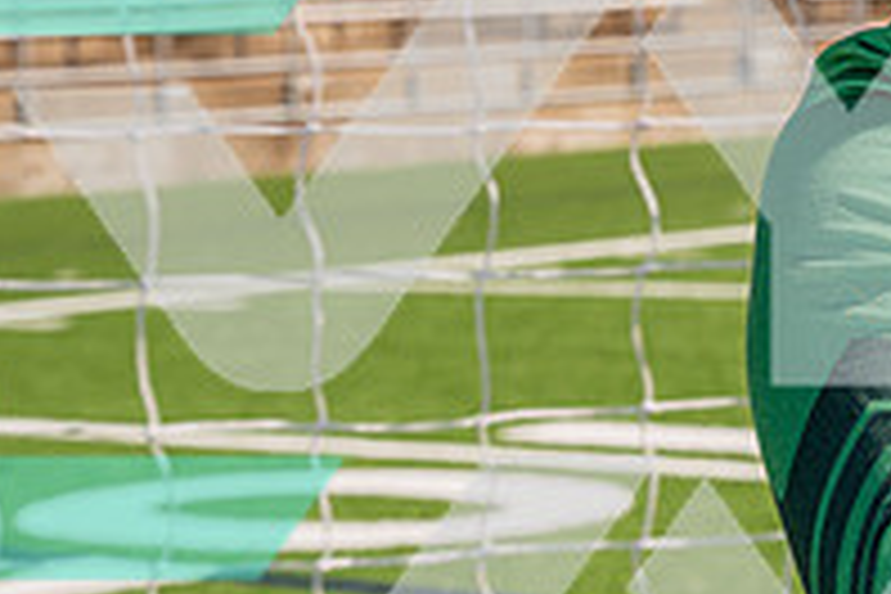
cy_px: 151
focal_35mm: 173
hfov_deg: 11.7
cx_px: 1035
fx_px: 4281
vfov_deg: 7.9
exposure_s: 1/250
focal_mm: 59
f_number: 8
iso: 100
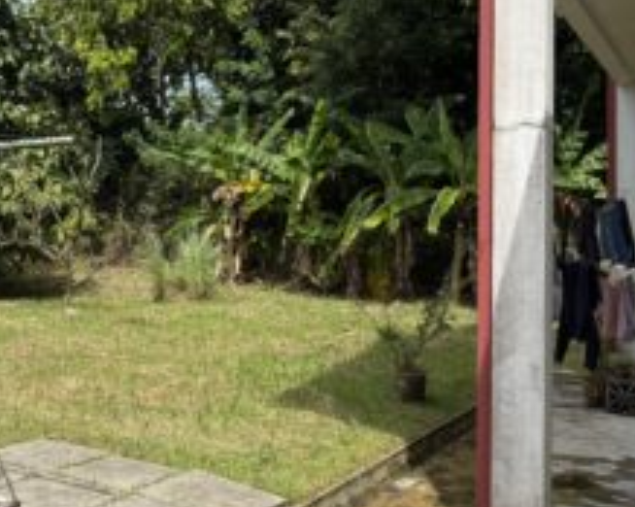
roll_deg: -1.3
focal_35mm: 43
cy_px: 198
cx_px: 146
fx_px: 807
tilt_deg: +2.7
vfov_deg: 34.7
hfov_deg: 41.4
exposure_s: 1/3425
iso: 80
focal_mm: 6.76
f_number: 1.78
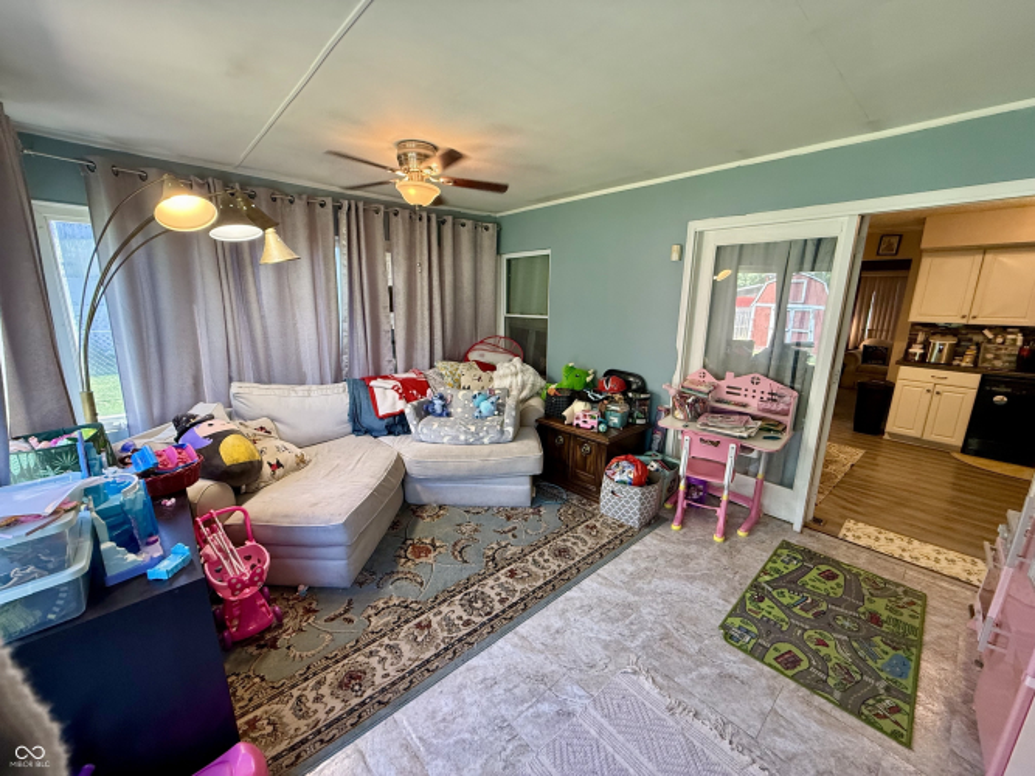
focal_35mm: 14
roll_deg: -1.3
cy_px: 388
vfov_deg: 85.7
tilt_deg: -11.5
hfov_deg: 102.1
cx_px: 518
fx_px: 419
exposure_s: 1/120
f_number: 2.2
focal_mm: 2.22
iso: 320
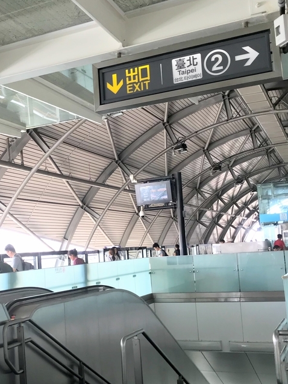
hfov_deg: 31.8
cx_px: 85
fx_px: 499
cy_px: 212
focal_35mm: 45
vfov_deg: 42.0
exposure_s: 1/60
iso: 25
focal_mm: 3.99
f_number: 1.8
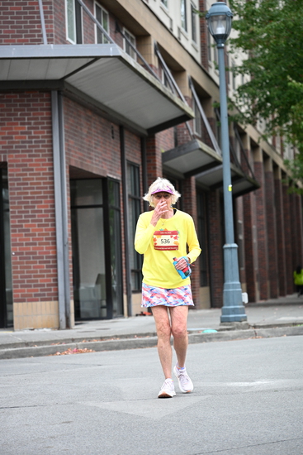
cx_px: 152
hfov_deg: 11.4
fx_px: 1514
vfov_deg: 17.1
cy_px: 228
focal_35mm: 120
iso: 1600
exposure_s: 1/500
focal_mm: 120
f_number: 4
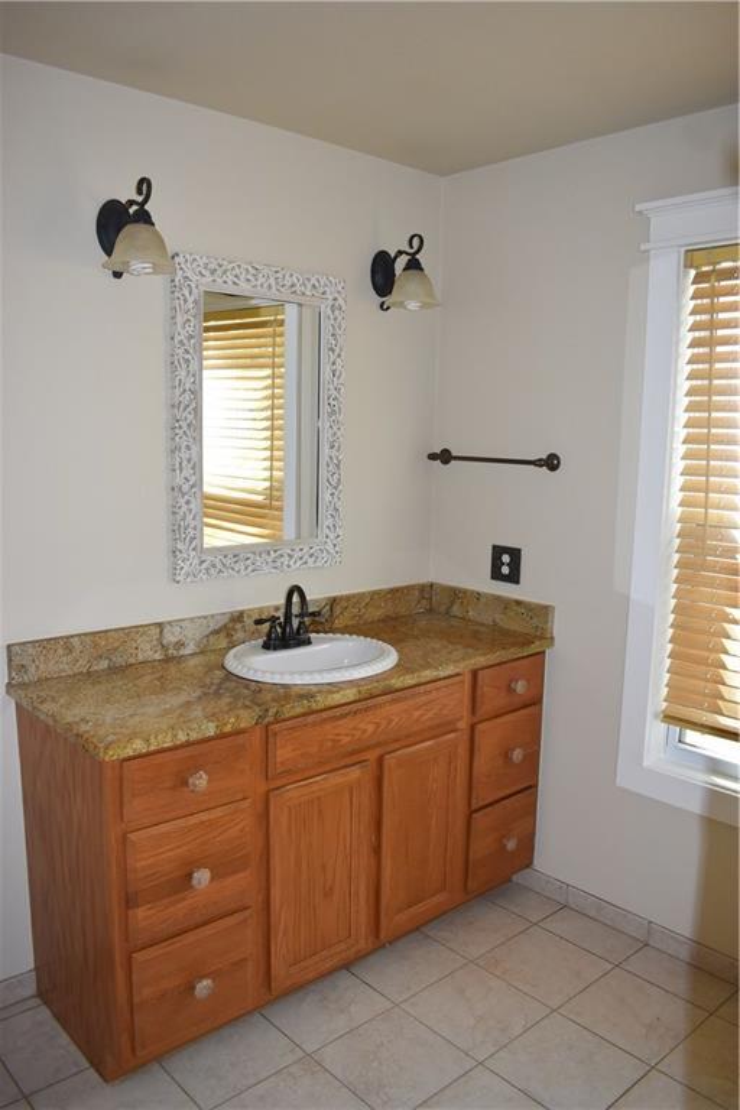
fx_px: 832
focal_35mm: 27
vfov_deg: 67.4
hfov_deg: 47.9
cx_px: 370
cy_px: 555
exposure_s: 1/80
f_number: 4.5
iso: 800
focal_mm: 18
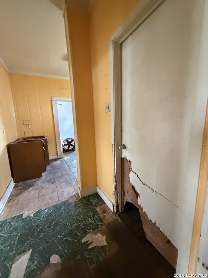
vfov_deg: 102.1
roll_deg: +3.7
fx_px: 112
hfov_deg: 85.7
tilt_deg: -8.3
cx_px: 104
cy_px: 139
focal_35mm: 14
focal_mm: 2.22
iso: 800
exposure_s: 1/60
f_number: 2.2
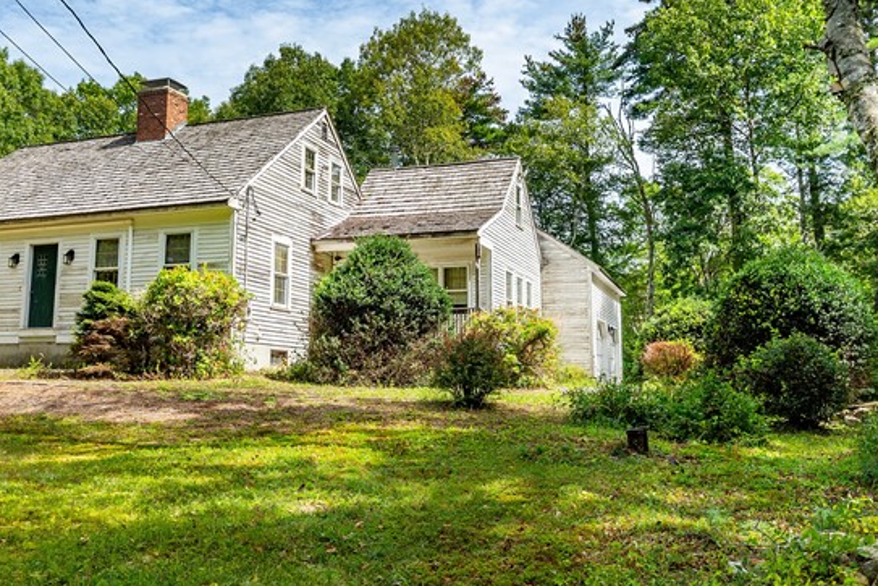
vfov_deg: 40.6
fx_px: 780
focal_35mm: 32
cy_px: 193
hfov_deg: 57.7
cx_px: 307
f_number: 6.3
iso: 100
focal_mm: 16
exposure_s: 1/160
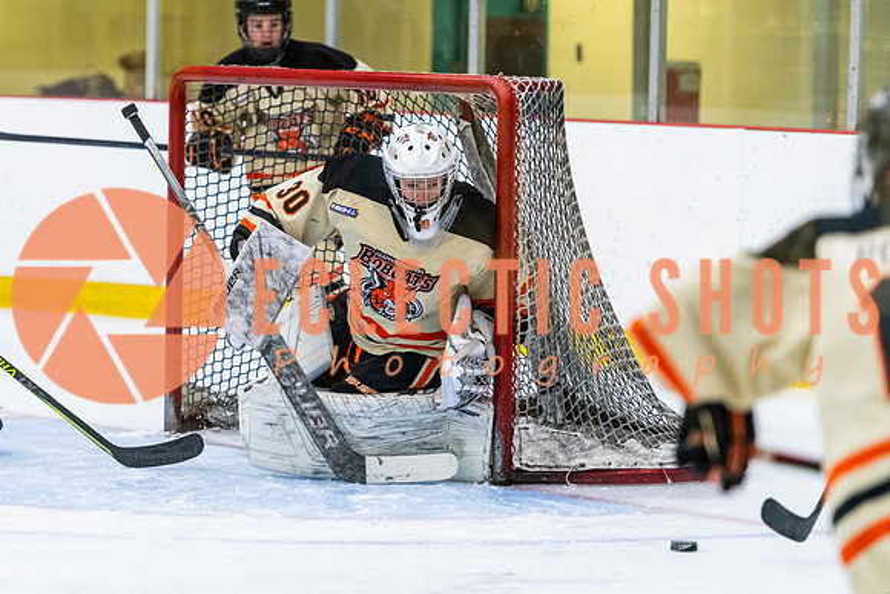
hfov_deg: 10.4
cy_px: 297
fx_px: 4901
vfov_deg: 6.9
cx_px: 328
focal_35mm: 198
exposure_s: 1/640
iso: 3200
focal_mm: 150
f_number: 2.8
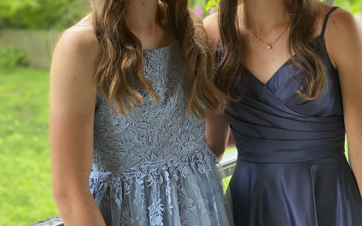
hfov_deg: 24.4
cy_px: 14
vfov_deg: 15.2
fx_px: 839
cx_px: 197
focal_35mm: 85
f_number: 2
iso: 80
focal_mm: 6
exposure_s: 1/120
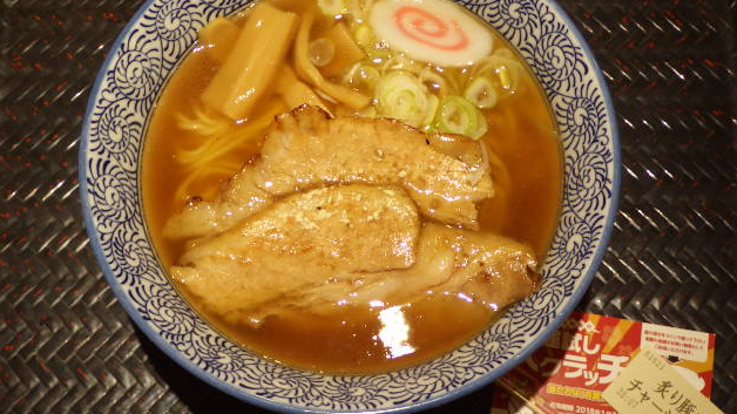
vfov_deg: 20.0
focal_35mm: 60
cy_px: 237
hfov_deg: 34.9
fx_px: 1172
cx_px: 368
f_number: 3.4
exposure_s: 1/125
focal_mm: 9.6
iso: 200
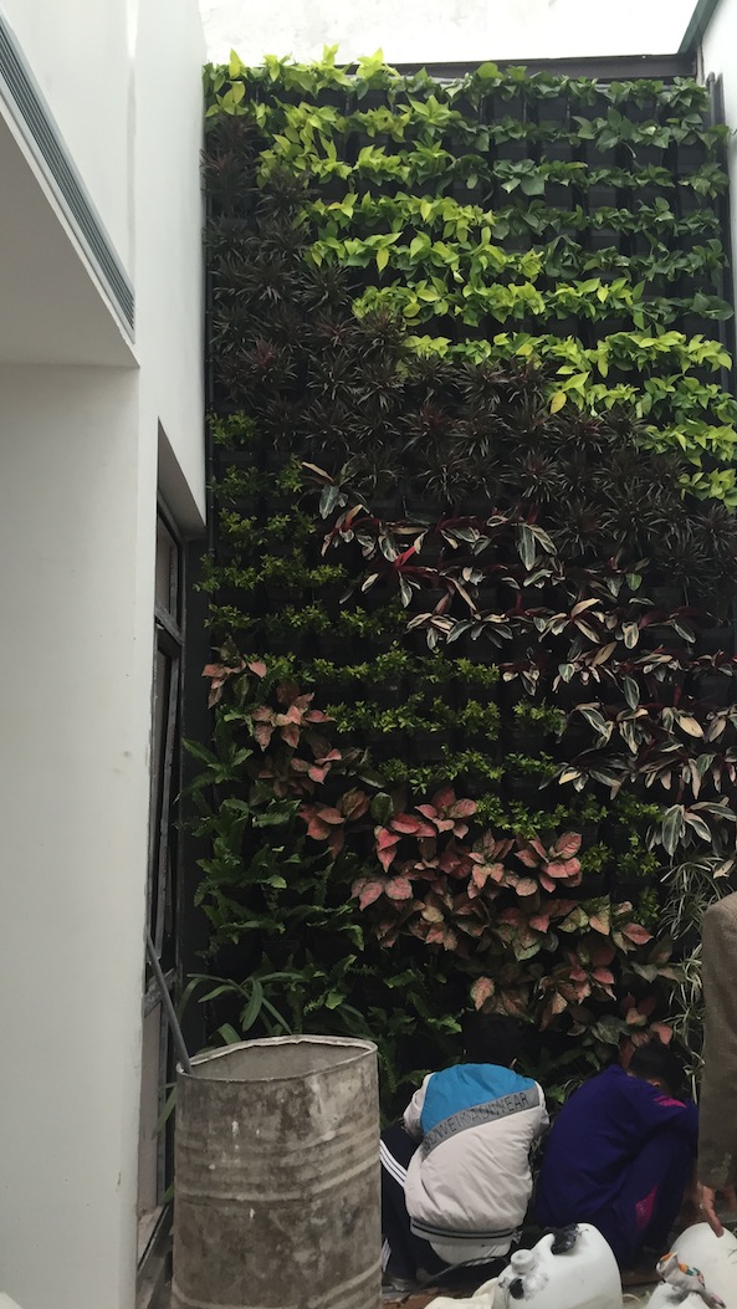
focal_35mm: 32
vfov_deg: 61.0
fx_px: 1111
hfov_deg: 36.4
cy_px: 651
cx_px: 480
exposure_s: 1/40
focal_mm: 4.15
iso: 32
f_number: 2.2
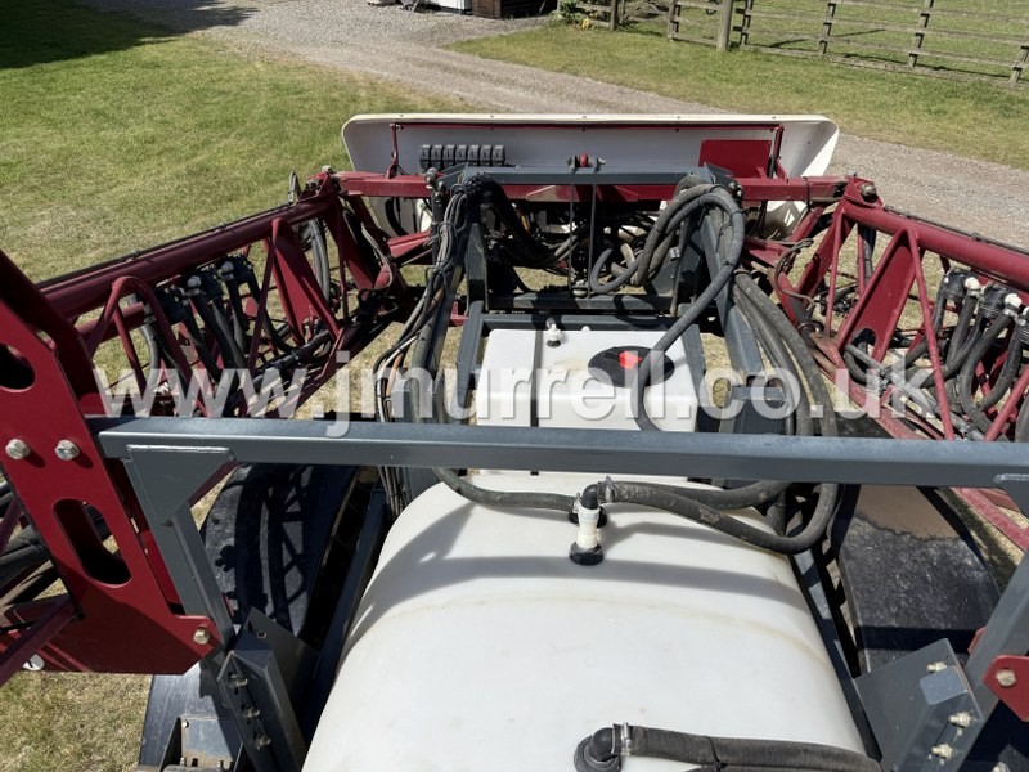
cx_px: 514
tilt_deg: -35.3
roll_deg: -1.1
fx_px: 713
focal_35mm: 24
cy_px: 386
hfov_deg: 71.6
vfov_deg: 56.8
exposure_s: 1/7353
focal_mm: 6.76
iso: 80
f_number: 1.78
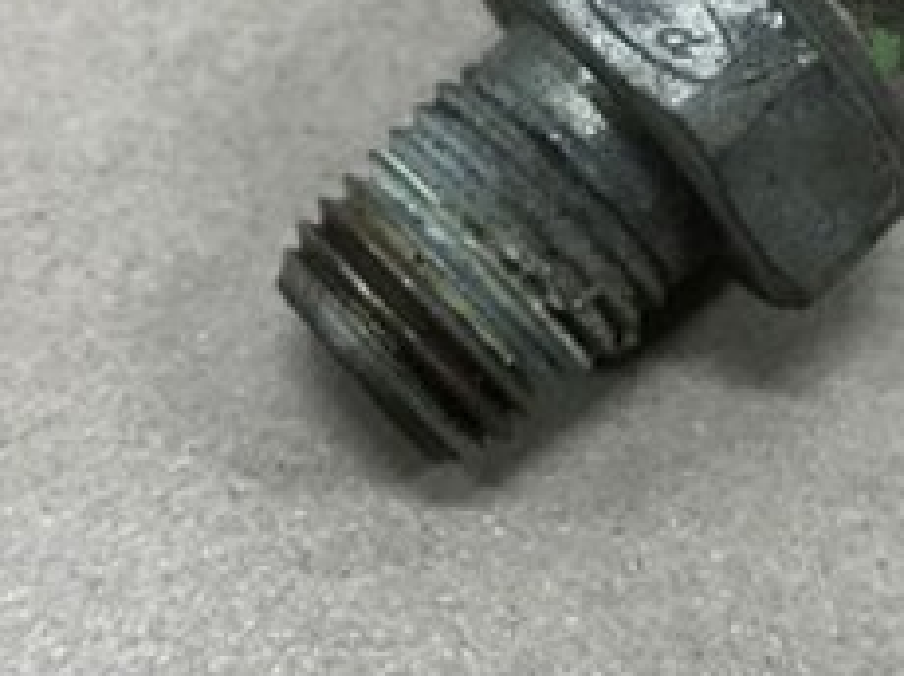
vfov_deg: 18.1
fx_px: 2035
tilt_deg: -53.1
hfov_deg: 24.9
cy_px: -90
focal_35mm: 78
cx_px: 621
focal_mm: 3.99
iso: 100
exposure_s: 1/13
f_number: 1.8
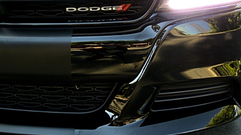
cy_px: 46
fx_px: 249
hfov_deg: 51.6
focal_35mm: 39
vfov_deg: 30.2
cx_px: 116
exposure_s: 1/60
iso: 64
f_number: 2.6
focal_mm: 4.65
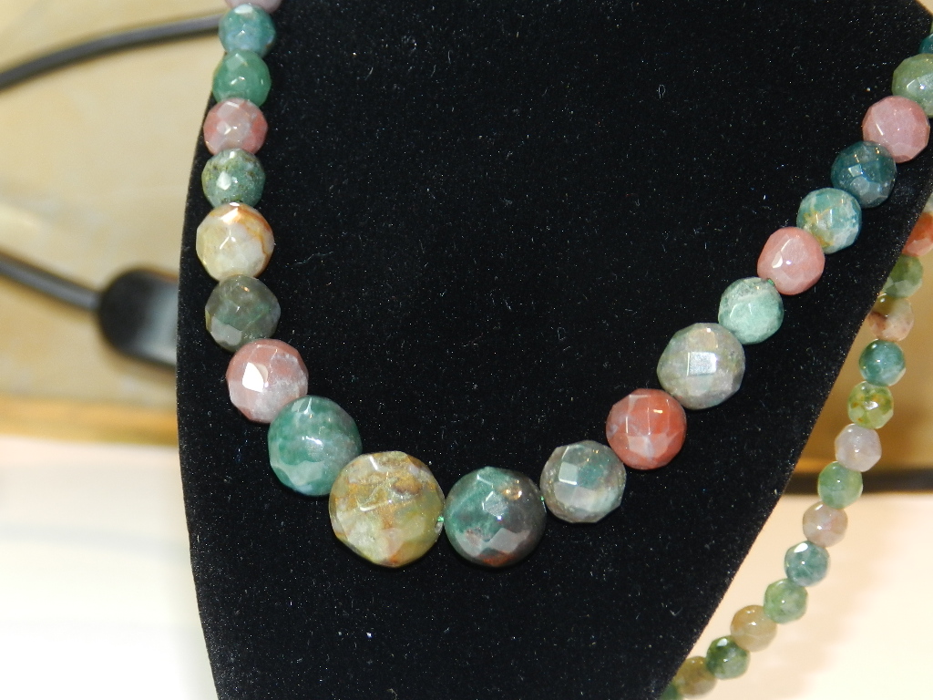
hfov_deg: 12.3
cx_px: 466
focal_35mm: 160
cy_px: 350
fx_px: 4312
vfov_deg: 9.3
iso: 200
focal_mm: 28.4
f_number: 5.3
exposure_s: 1/40
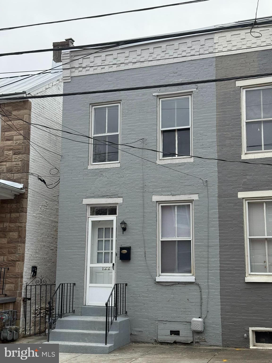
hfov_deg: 30.3
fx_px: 503
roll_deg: -0.3
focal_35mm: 48
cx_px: 136
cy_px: 182
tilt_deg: +11.4
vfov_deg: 39.7
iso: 80
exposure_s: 1/2208
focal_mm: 6.76
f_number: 1.78
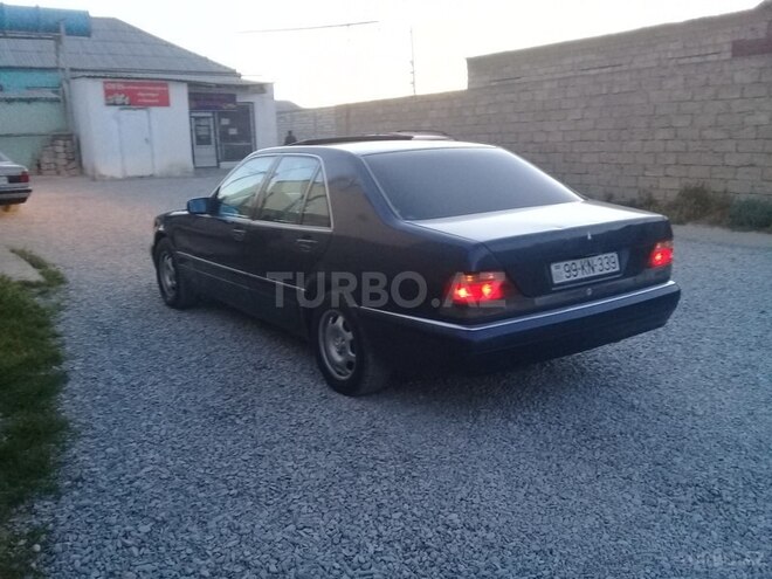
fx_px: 691
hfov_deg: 58.4
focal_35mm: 31
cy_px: 290
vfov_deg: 45.4
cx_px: 386
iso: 200
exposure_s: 1/33
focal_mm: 3.3
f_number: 2.2
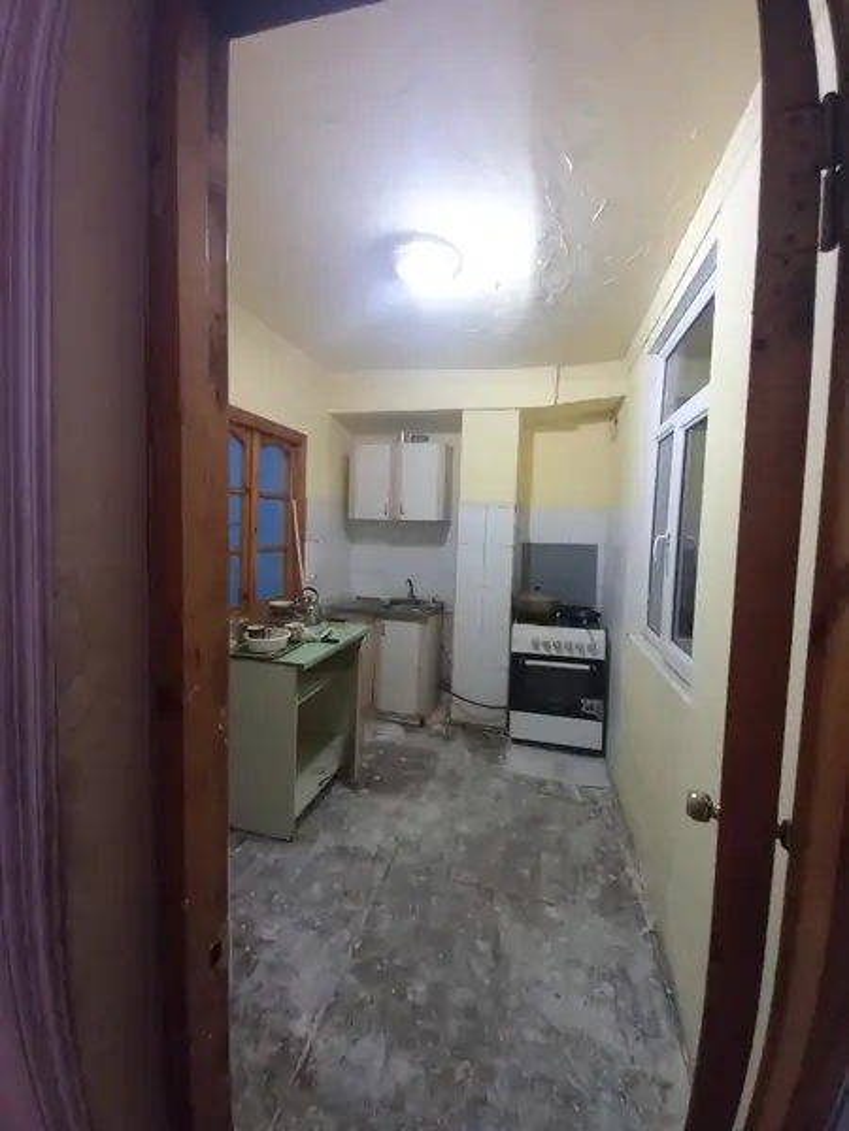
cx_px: 424
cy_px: 566
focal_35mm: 13
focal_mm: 1.13
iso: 320
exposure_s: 1/24
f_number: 2.2
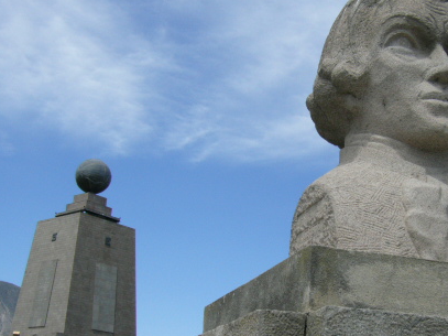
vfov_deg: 26.5
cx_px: 294
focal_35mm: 55
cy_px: 191
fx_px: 712
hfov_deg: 34.7
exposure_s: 1/200
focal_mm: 5.8
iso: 50
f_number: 8
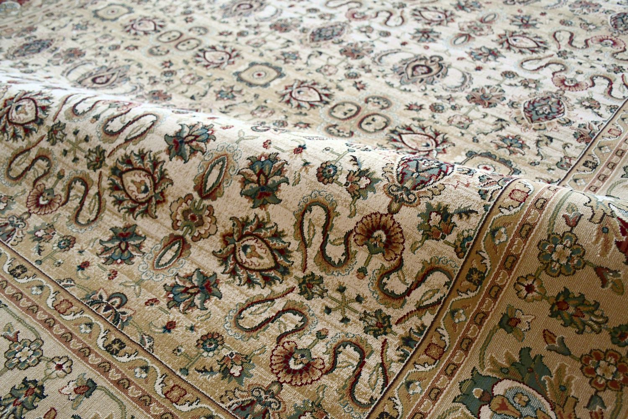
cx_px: 314
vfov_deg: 38.9
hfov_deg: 55.8
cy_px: 210
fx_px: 593
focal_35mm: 34
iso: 1100
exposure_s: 1/125
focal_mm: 23
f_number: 3.8
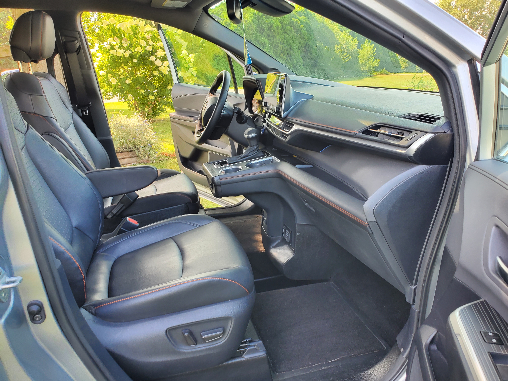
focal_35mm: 26
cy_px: 190
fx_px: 382
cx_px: 254
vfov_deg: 53.1
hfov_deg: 67.3
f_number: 2.4
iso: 64
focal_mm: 4.3
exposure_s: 1/54
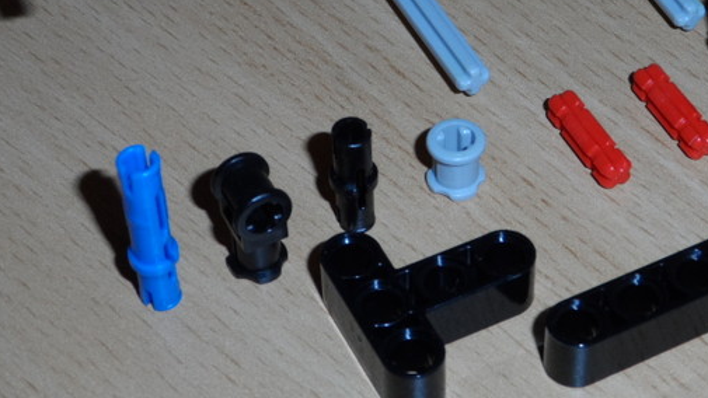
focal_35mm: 103
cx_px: 505
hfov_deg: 20.6
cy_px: 30
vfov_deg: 11.7
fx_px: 1934
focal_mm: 8.7
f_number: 4
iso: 100
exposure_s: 1/45
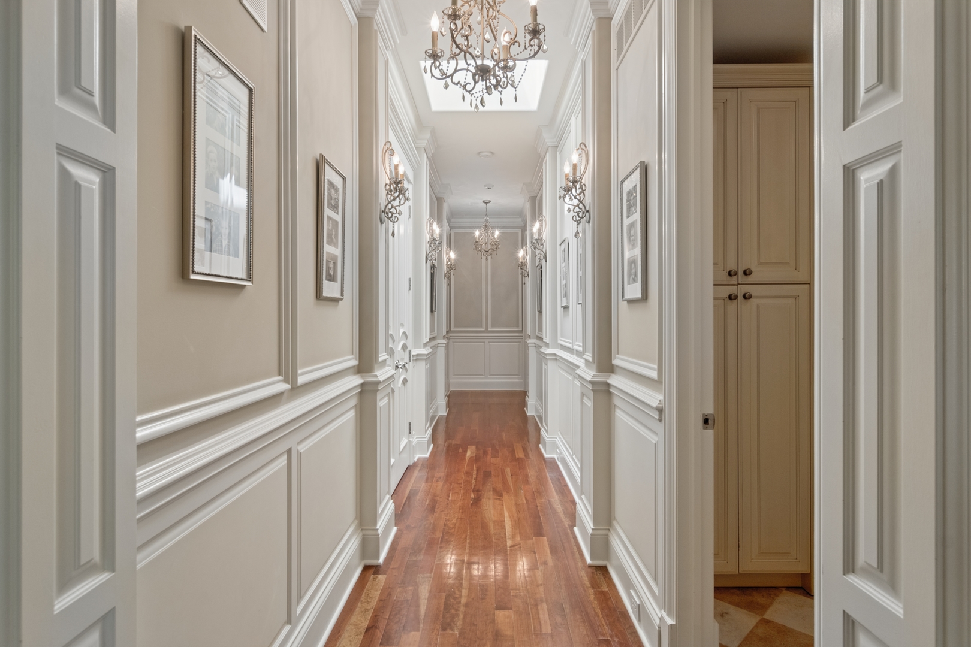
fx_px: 485
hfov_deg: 90.0
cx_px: 486
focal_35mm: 18
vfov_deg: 67.4
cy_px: 324
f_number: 8
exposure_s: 1/13
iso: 200
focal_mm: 12
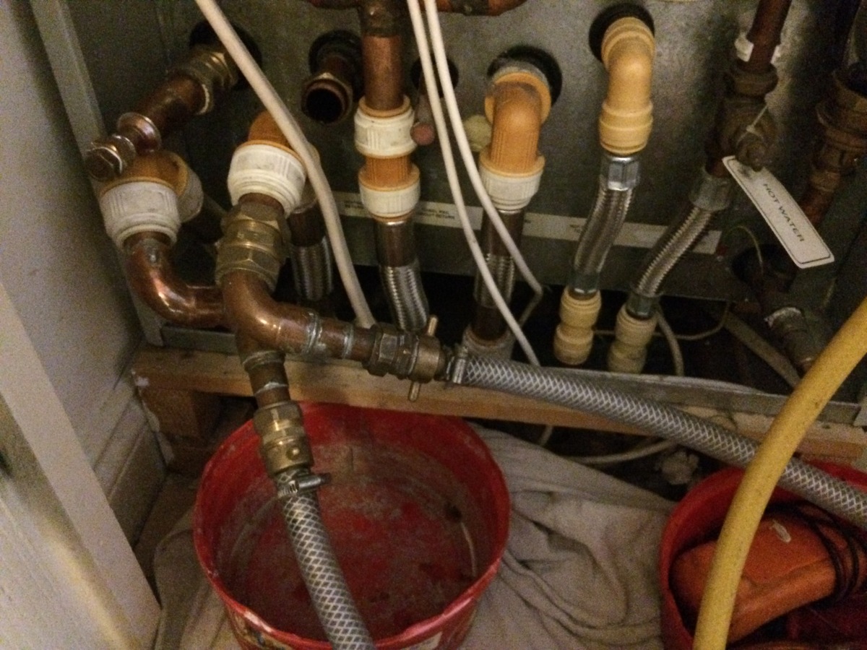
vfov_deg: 48.2
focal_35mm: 29
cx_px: 434
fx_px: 726
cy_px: 325
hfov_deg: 61.7
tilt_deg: -43.5
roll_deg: -2.2
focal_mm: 4.15
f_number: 2.2
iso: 2000
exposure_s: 1/17
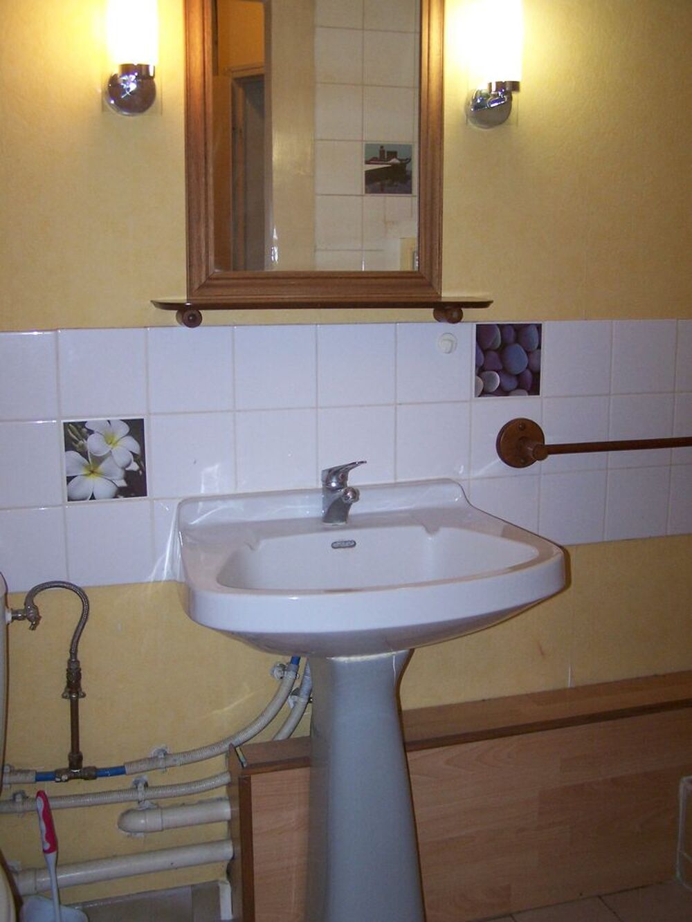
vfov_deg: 49.0
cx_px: 346
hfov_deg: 37.7
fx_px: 1013
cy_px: 461
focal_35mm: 38
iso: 140
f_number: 2.8
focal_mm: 6.3
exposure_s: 1/60
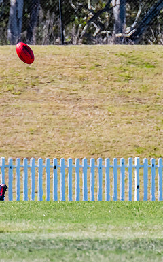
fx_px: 8324
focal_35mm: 1169
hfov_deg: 1.1
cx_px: 238
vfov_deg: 1.8
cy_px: 123
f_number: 9
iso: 800
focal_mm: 420
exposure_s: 1/1600
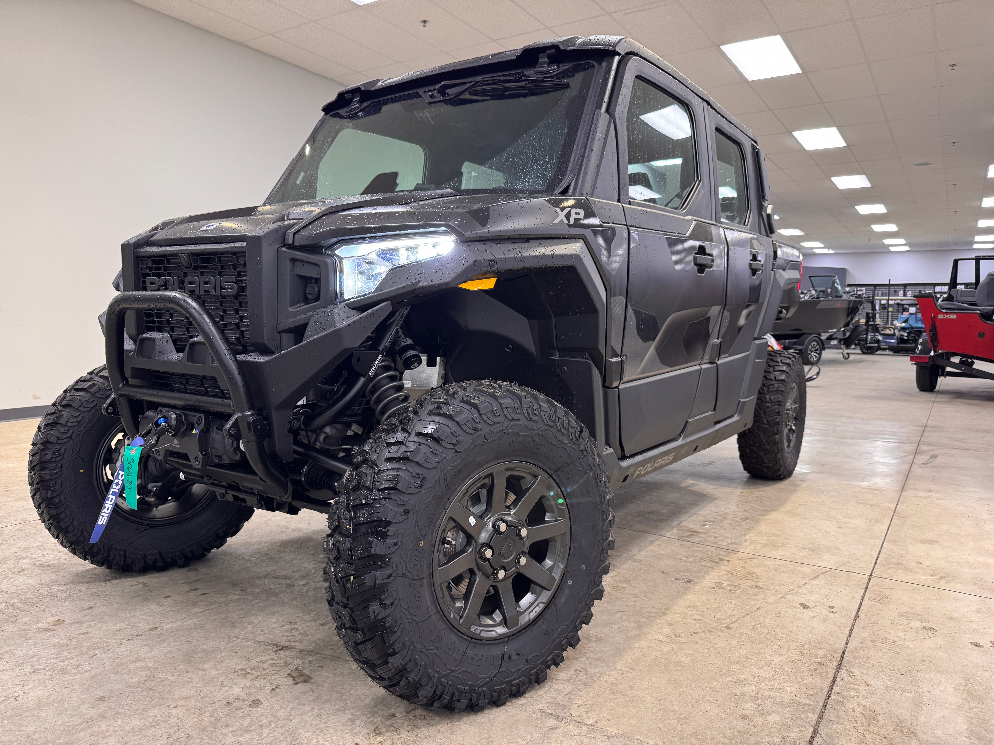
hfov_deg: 71.6
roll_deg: -0.9
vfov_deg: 56.8
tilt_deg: -4.6
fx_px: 689
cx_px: 497
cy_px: 372
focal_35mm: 24
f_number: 1.78
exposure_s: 1/60
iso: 200
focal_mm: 6.76
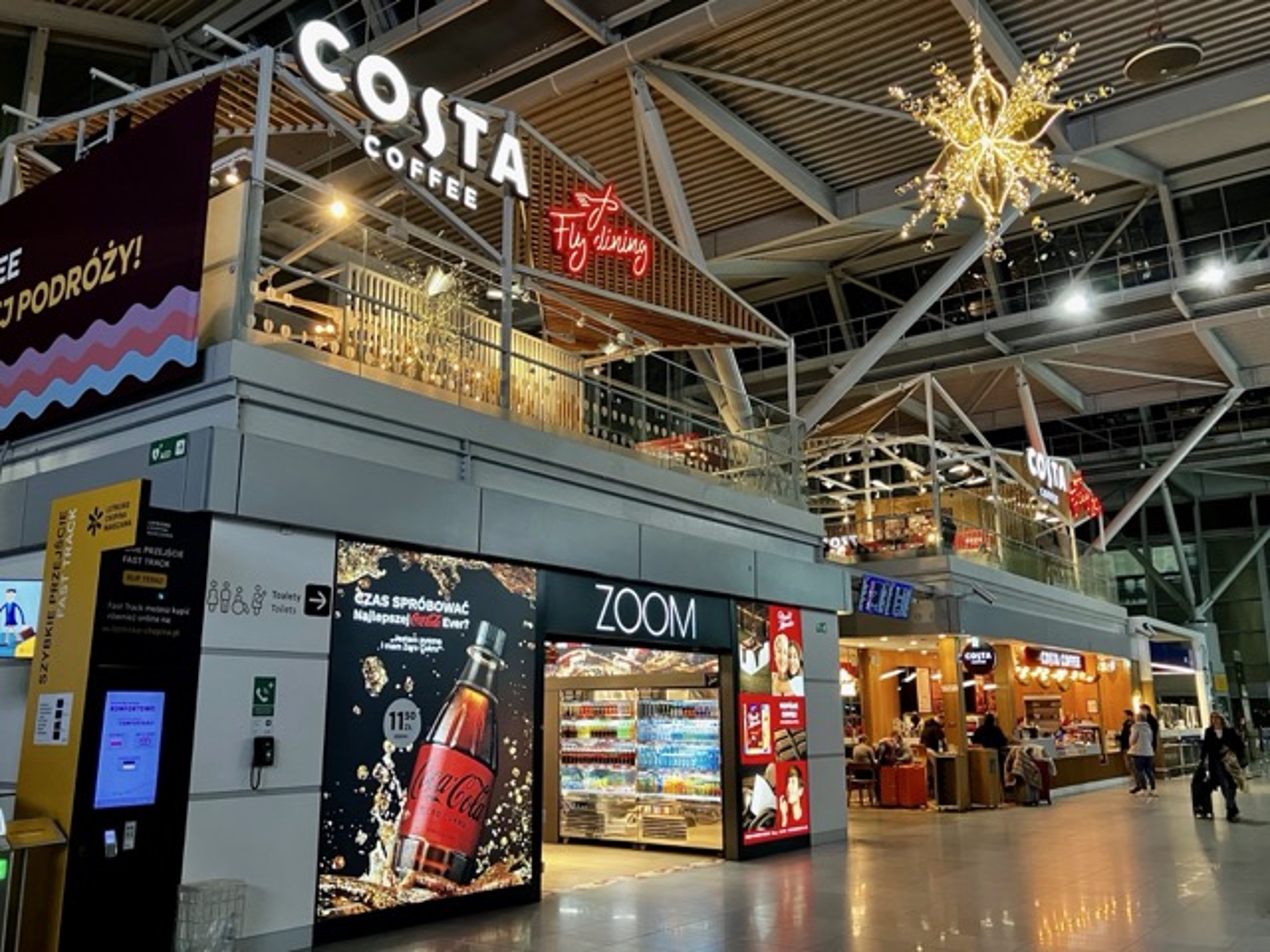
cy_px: 476
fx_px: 1027
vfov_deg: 49.7
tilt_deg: +13.3
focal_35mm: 28
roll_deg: -1.7
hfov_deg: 63.4
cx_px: 635
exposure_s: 1/50
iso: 200
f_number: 1.8
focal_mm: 3.99
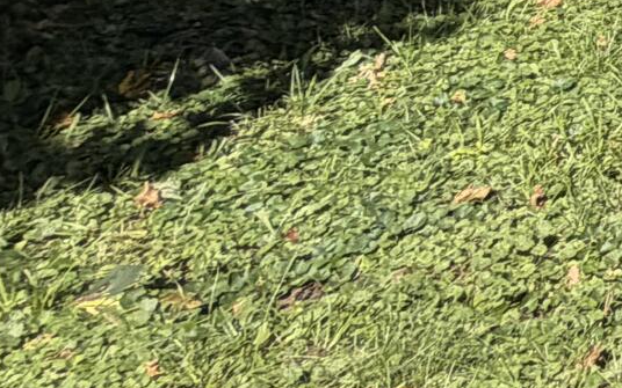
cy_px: -638
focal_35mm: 83
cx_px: 1657
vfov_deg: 11.7
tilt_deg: +5.7
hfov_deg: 13.3
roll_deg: -0.6
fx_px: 1407
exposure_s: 1/770
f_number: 2.2
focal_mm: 2.22
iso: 25
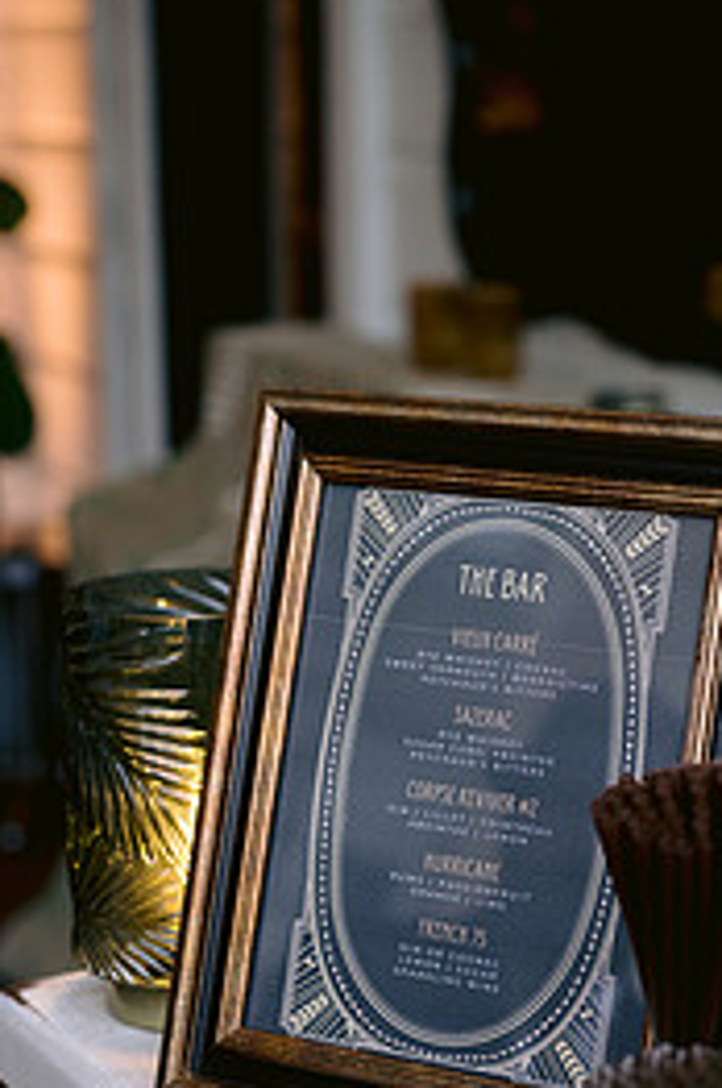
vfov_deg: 23.6
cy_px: 673
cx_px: 618
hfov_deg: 15.7
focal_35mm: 86
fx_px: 2594
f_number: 3.2
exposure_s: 1/60
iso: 800
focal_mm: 50
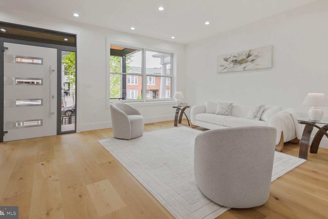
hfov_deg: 90.0
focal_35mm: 18
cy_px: 96
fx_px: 164
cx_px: 163
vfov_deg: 67.1
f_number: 8
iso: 400
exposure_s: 1/8
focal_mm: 16
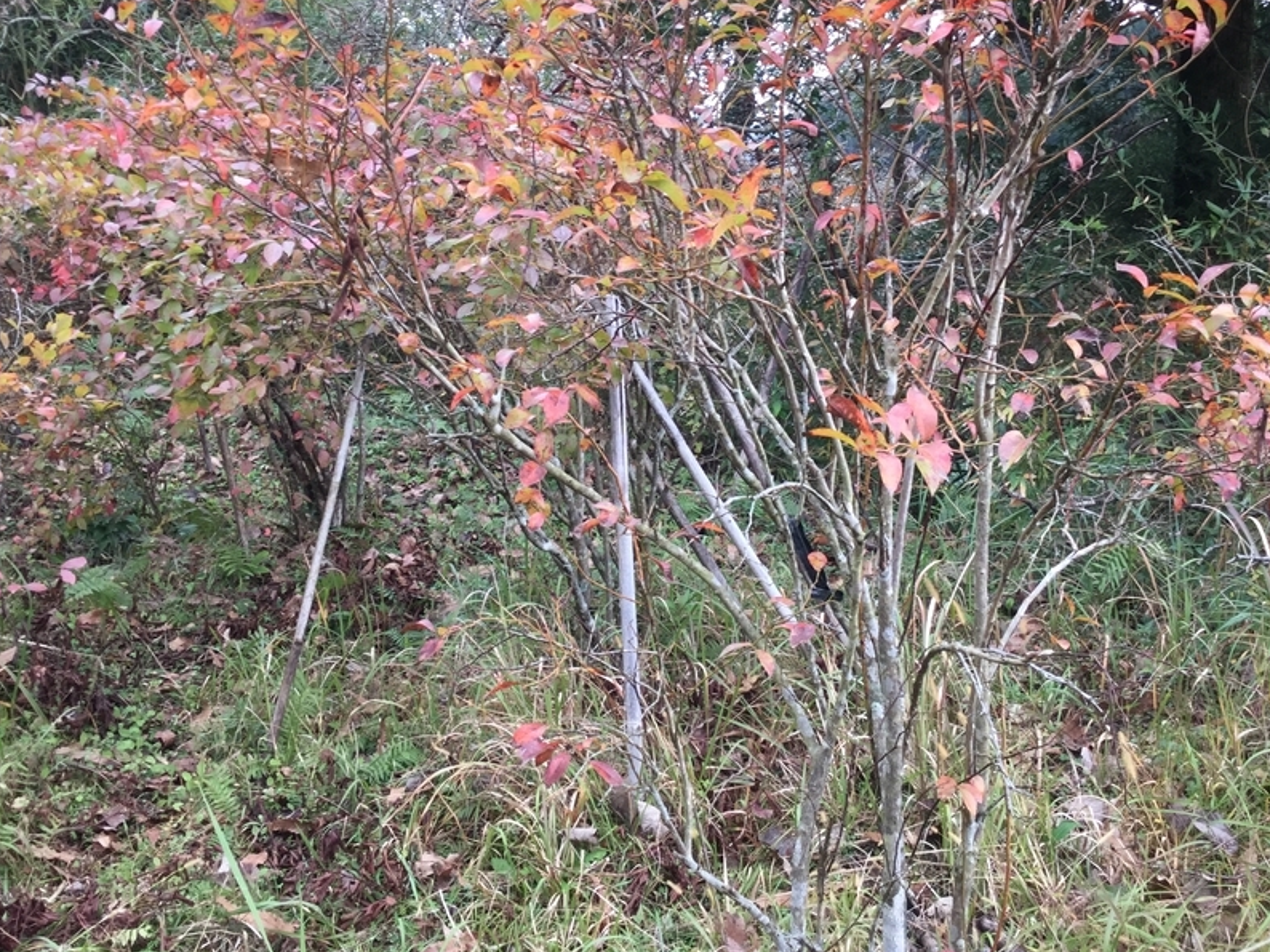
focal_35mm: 40
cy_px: 371
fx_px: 1467
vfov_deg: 35.8
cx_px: 641
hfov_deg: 46.8
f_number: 2.4
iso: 32
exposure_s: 1/120
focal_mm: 3.3
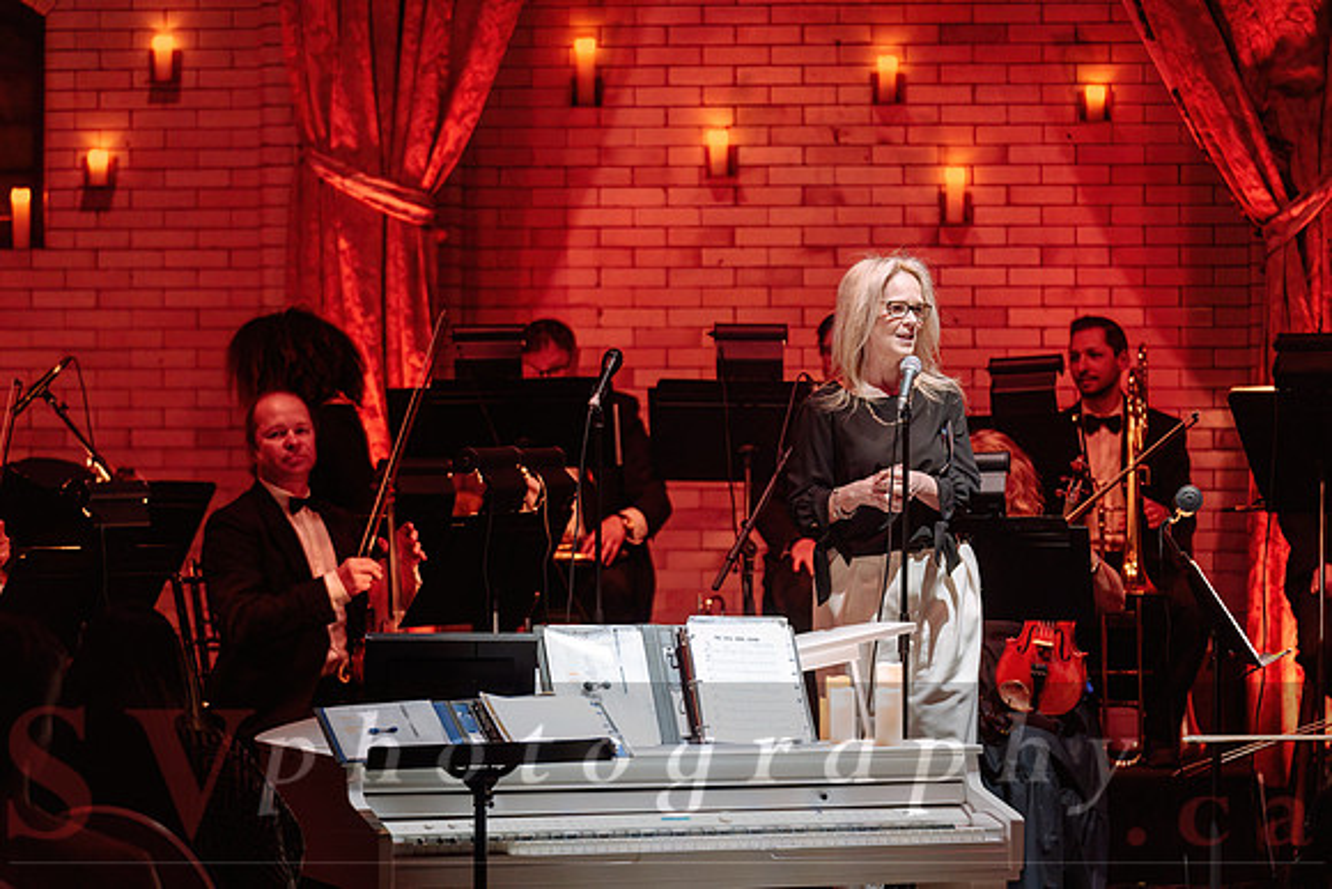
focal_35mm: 112
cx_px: 688
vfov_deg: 12.2
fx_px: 4157
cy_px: 444
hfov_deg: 18.2
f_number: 2.8
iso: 3200
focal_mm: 106
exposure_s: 1/200
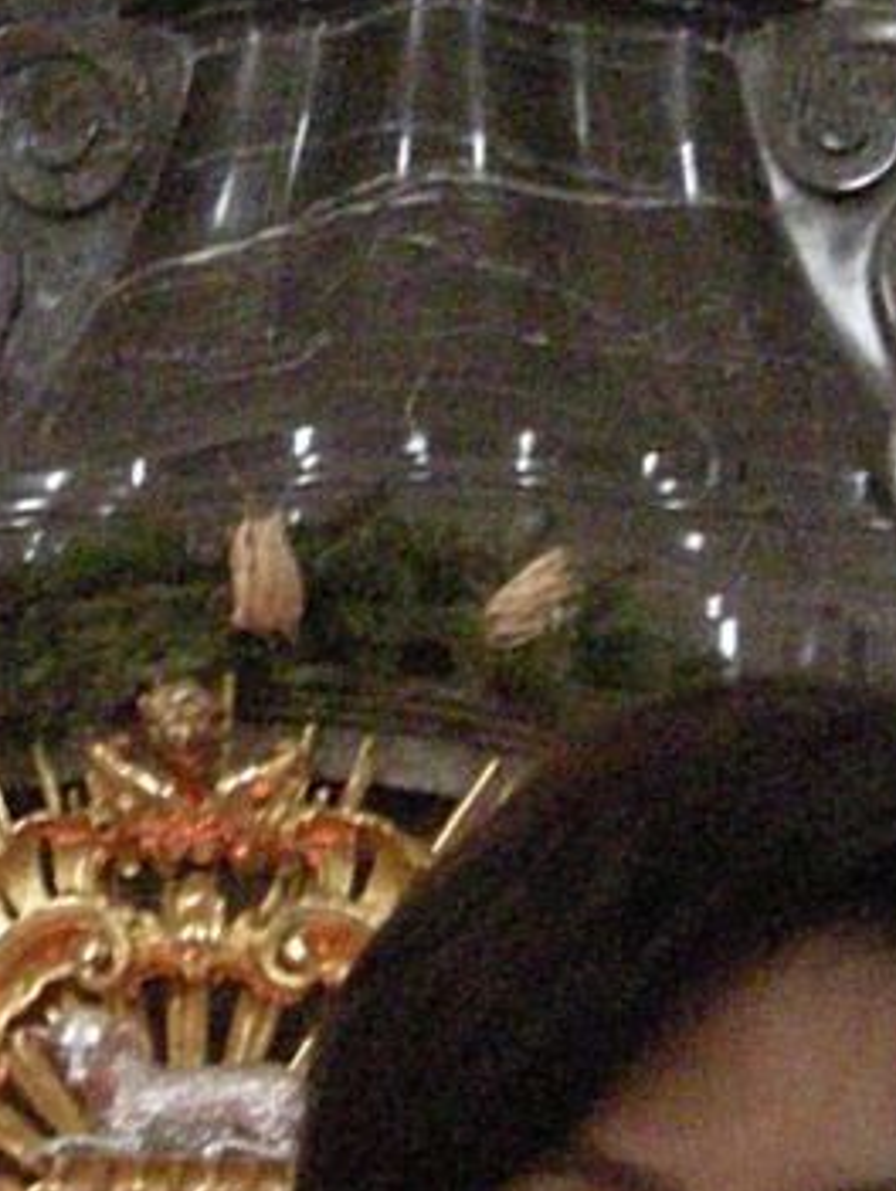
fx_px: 11472
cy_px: 248
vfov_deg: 5.9
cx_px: 358
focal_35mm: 333
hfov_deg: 4.5
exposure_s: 1/8
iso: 787
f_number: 4.8
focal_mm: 13
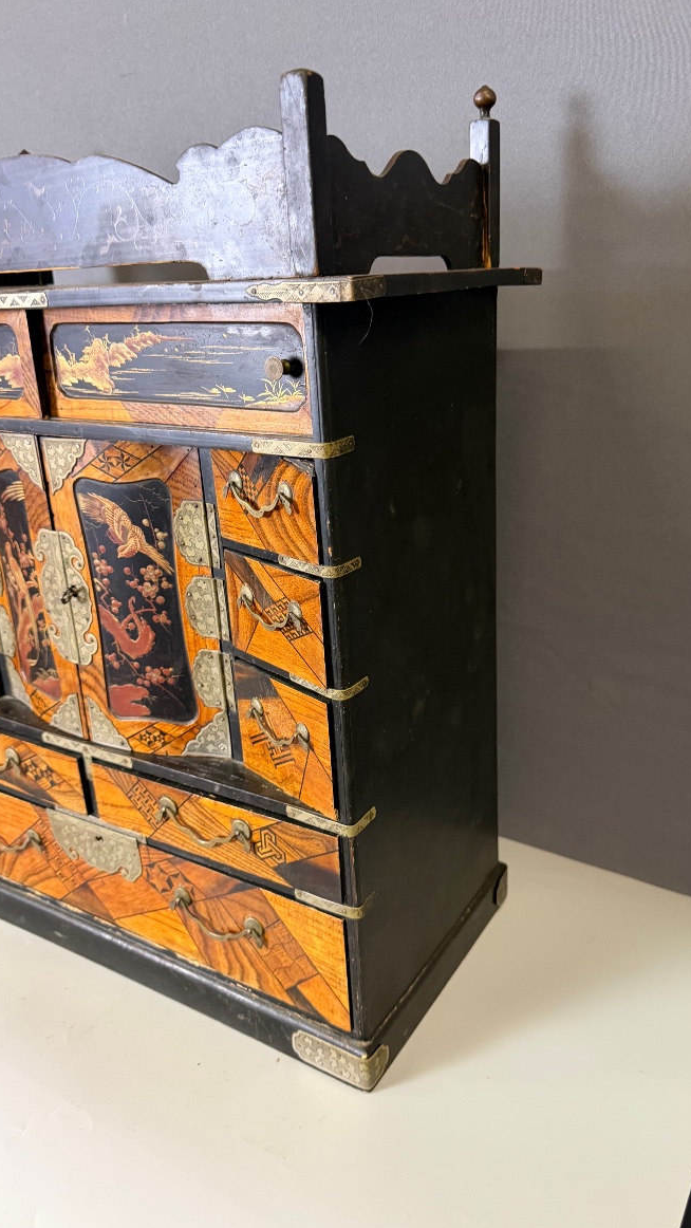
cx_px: 394
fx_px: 879
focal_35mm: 27
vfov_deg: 69.8
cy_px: 597
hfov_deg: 42.8
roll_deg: +4.3
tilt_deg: -20.9
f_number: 1.78
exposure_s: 1/50
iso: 500
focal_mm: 6.76
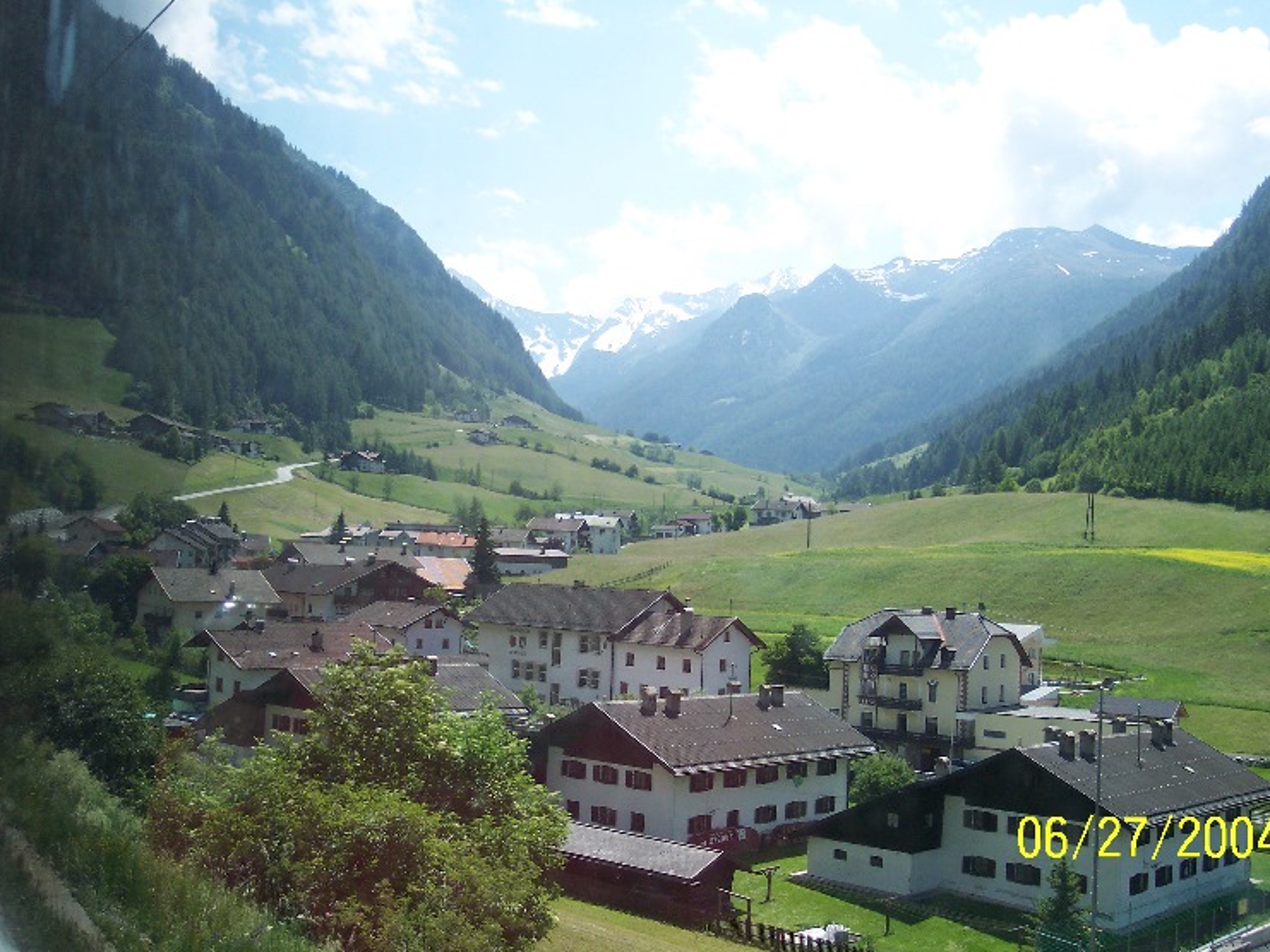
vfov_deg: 35.1
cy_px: 452
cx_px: 665
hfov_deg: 45.8
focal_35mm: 41
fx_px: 1504
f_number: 2.8
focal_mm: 8
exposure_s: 1/700
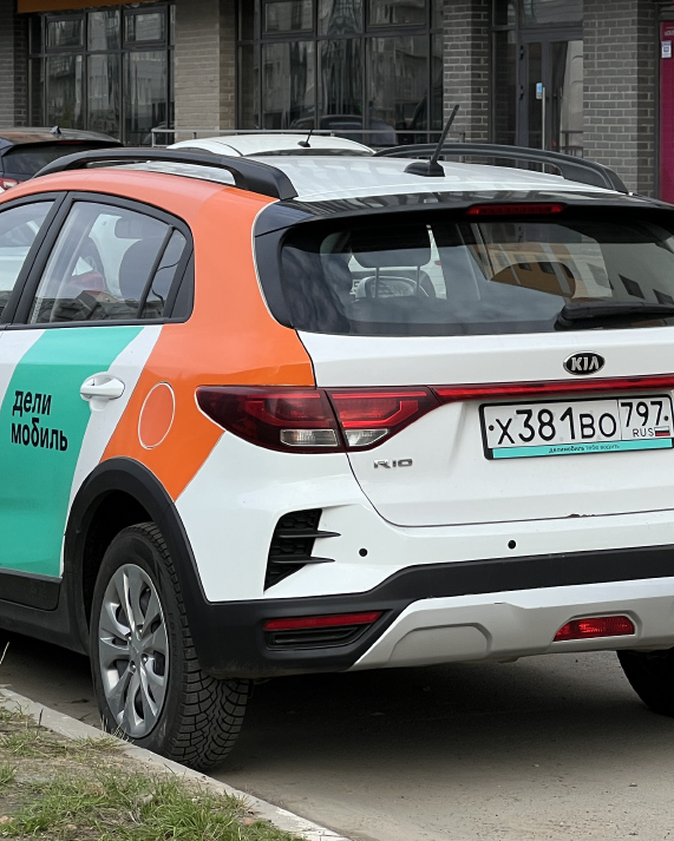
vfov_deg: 14.0
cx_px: 366
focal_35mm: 137
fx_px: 3414
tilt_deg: -2.3
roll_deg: +0.3
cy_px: 318
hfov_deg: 11.3
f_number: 2.8
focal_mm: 9
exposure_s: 1/307
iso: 32
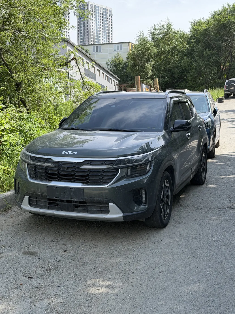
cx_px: 118
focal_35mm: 48
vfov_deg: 39.7
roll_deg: +0.3
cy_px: 157
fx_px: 434
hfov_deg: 30.3
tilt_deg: -4.2
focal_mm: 6.76
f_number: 1.78
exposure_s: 1/2033
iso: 100
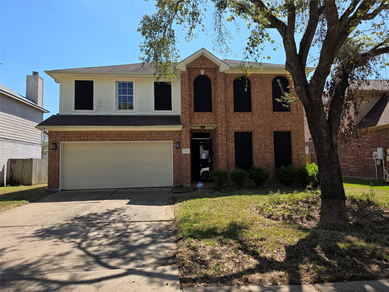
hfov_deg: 73.9
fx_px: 258
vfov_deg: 58.9
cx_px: 194
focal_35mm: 23
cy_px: 146
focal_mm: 6.3
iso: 80
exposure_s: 1/3109
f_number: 1.7
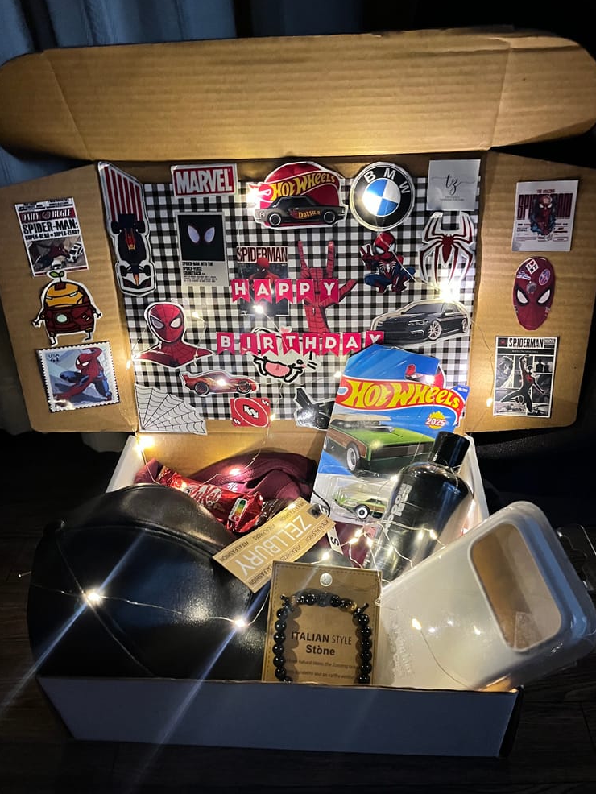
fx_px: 620
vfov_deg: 65.3
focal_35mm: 27
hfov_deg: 51.4
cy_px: 395
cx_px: 306
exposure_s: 1/24
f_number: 1.6
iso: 1000
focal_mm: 5.1
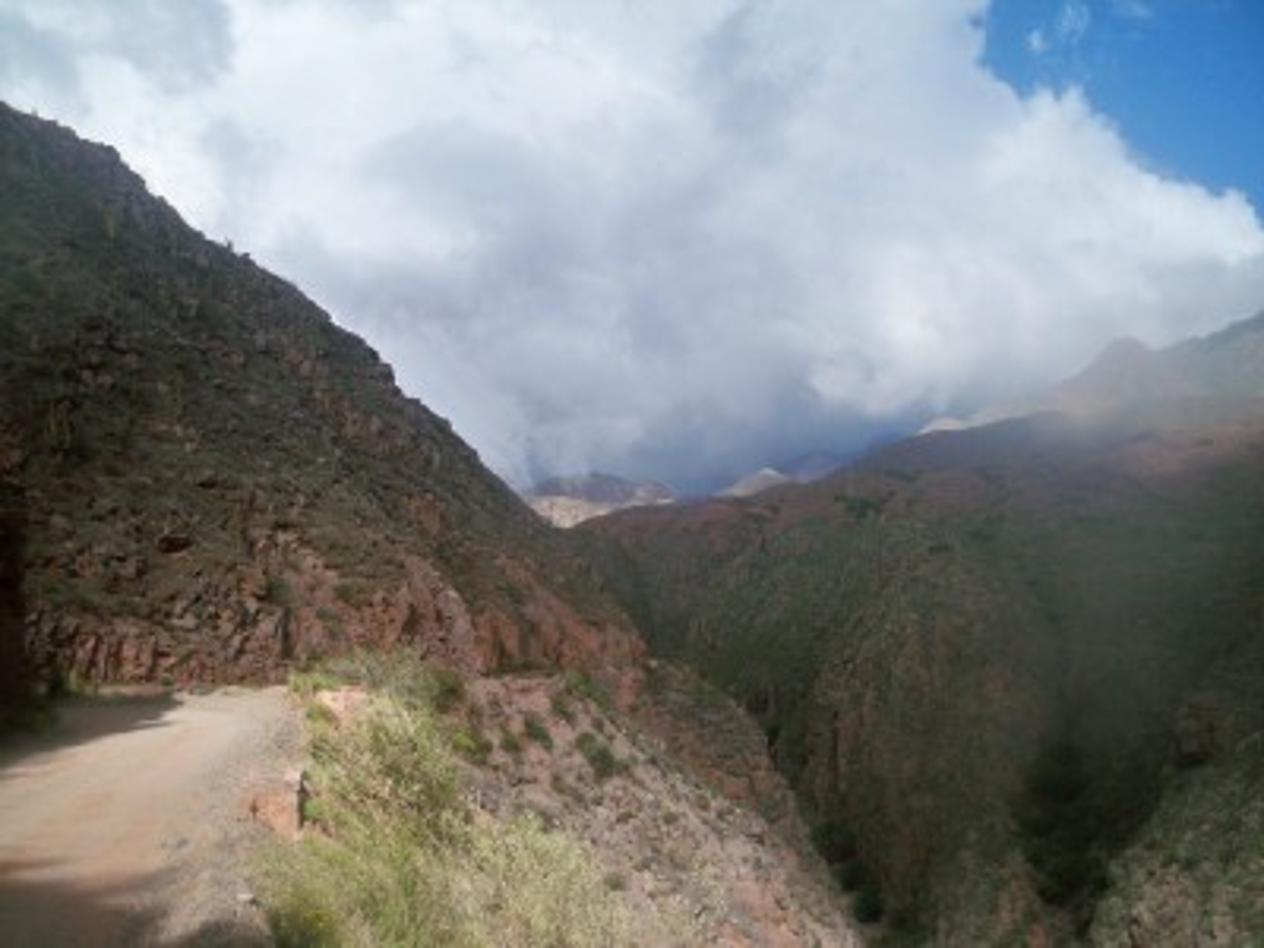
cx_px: 632
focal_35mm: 35
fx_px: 1278
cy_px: 474
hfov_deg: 52.6
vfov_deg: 40.7
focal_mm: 6.3
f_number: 4.7
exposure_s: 1/800
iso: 125
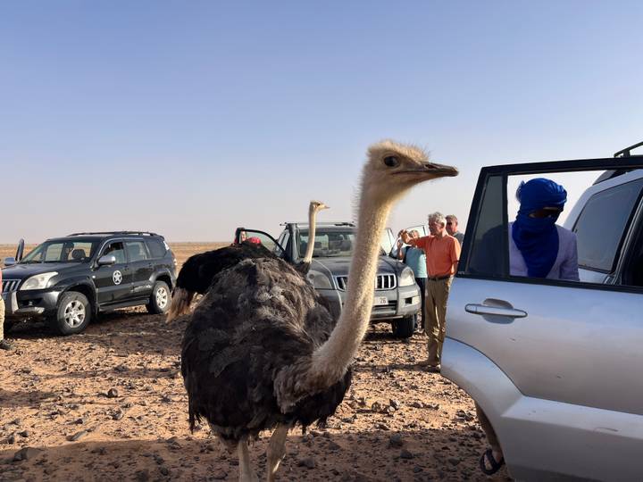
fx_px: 483
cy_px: 241
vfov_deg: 53.1
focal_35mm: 26
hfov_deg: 67.3
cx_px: 322
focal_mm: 5.1
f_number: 1.6
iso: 50
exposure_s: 1/3135
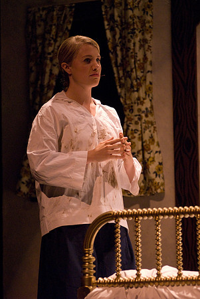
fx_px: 1683
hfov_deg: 6.8
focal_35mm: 202
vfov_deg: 10.1
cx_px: 100
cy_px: 150
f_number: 2.8
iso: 1600
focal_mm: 135
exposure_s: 1/160
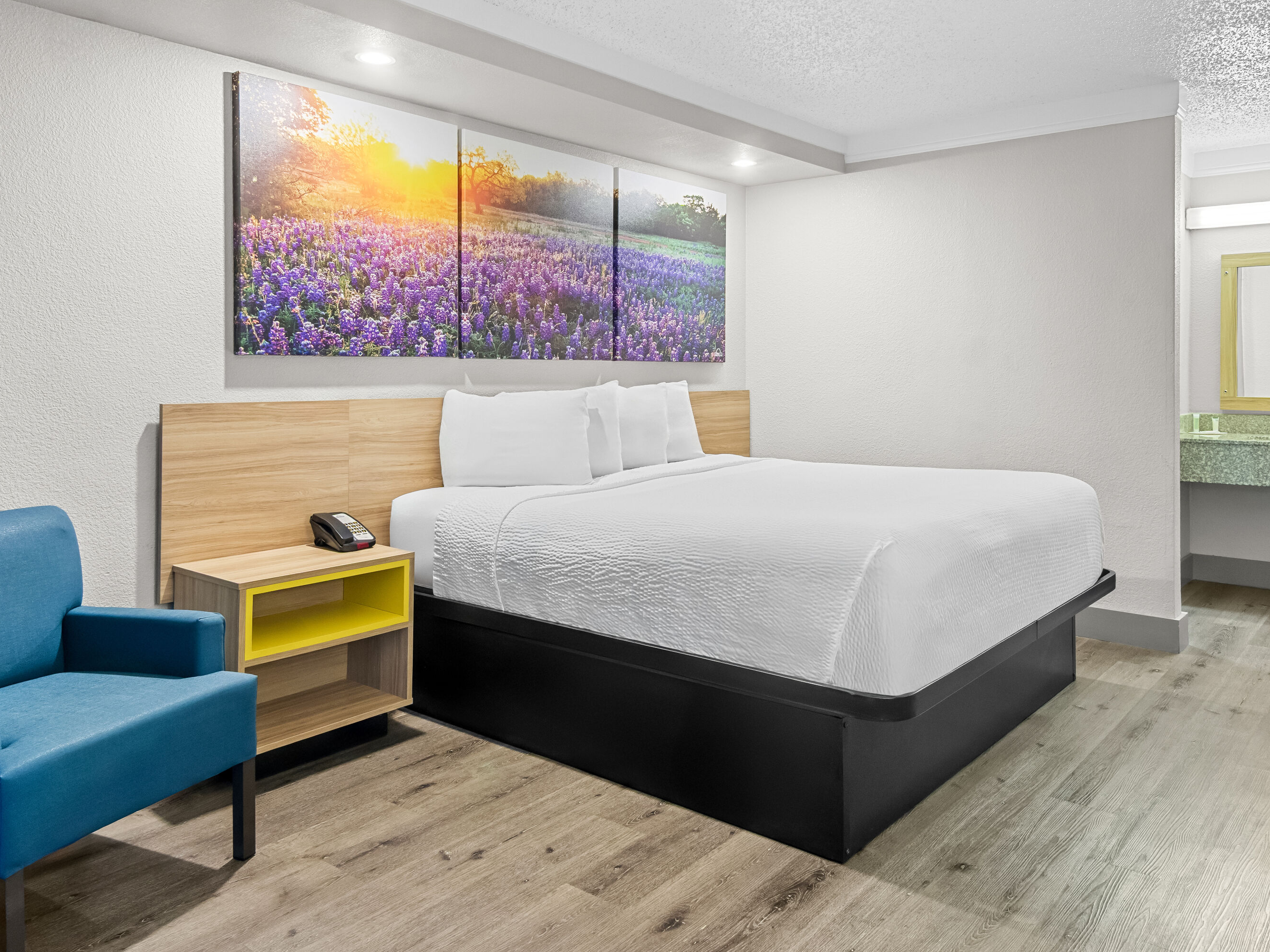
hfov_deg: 67.3
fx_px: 954
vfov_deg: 53.1
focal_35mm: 26
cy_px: 476
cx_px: 633
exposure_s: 1/1.43
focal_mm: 16
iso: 400
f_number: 8
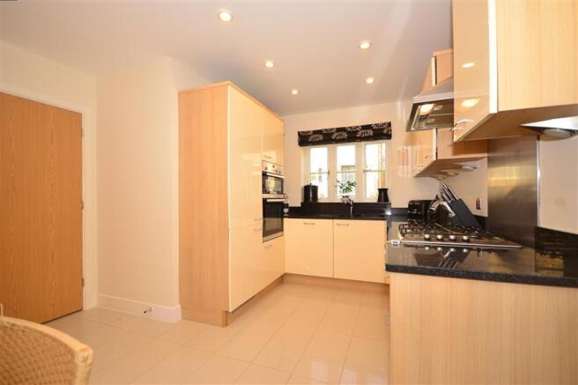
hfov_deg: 100.4
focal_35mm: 15
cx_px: 289
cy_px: 192
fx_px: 241
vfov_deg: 77.3
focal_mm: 10
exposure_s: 1/50
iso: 200
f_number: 5
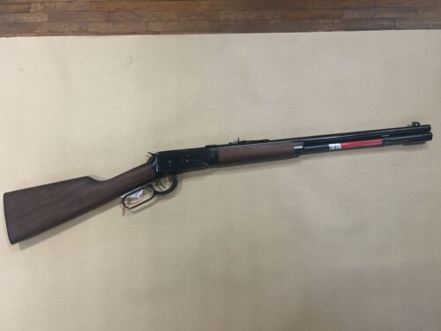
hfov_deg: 67.3
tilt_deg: -80.5
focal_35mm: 26
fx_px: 331
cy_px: 166
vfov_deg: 53.1
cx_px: 220
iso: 100
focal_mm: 5.7
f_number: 1.5
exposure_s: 1/50
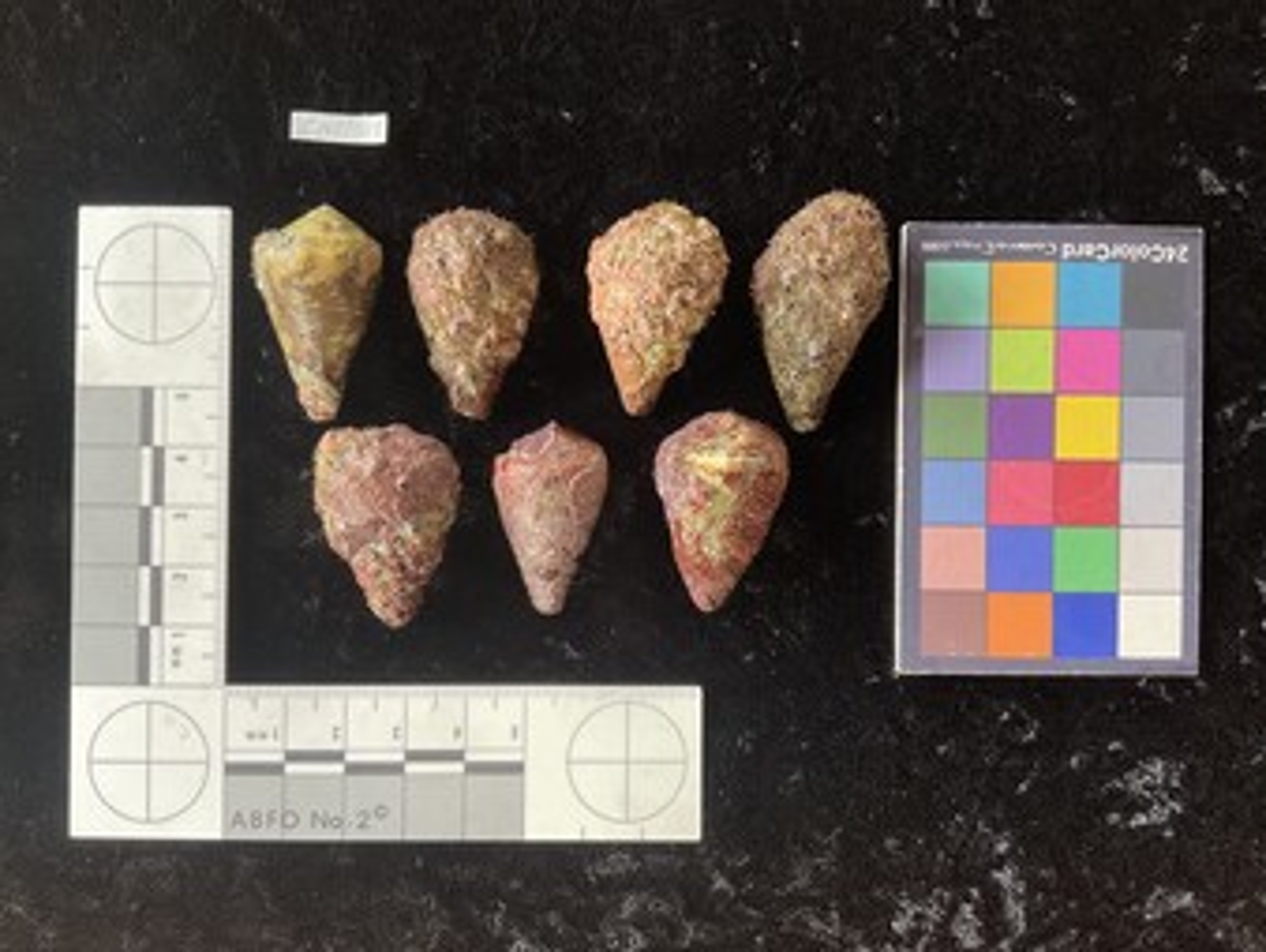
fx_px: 1098
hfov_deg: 59.9
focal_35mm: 30
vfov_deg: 46.8
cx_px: 652
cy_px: 485
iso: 125
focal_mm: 3
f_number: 1.8
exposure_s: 1/60
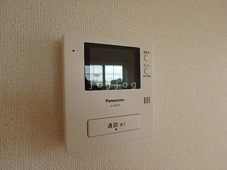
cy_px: 85
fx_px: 138
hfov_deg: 79.0
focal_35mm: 21
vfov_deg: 63.4
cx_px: 114
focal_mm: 3.7
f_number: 3.5
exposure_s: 1/400
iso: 800
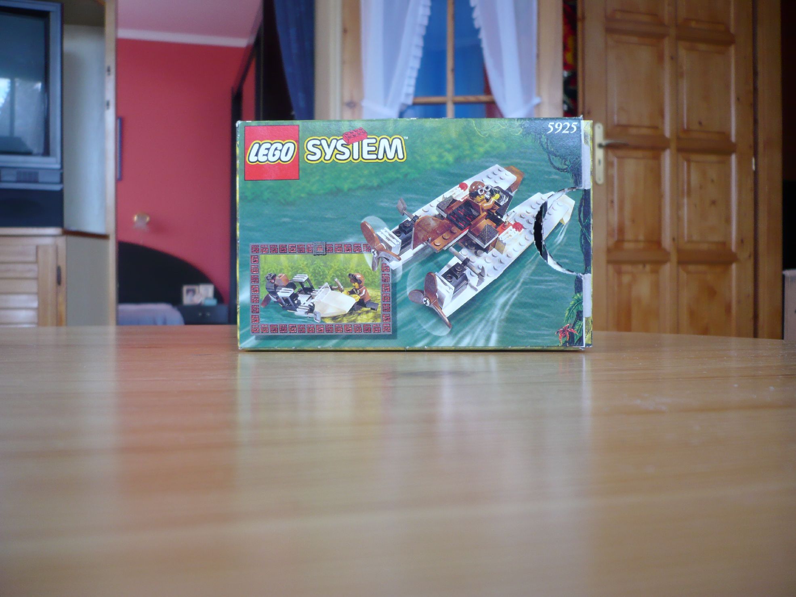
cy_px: 298
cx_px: 398
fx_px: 805
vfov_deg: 40.7
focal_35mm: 35
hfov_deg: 52.6
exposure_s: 1/30
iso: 100
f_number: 2.8
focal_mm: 5.8
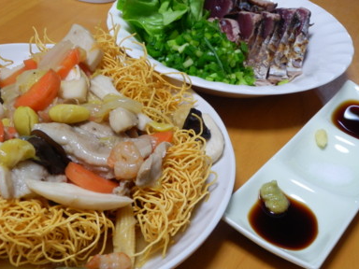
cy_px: 135
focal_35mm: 54
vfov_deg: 27.0
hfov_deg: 35.5
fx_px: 560
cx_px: 169
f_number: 4.2
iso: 200
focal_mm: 8.3
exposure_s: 1/15
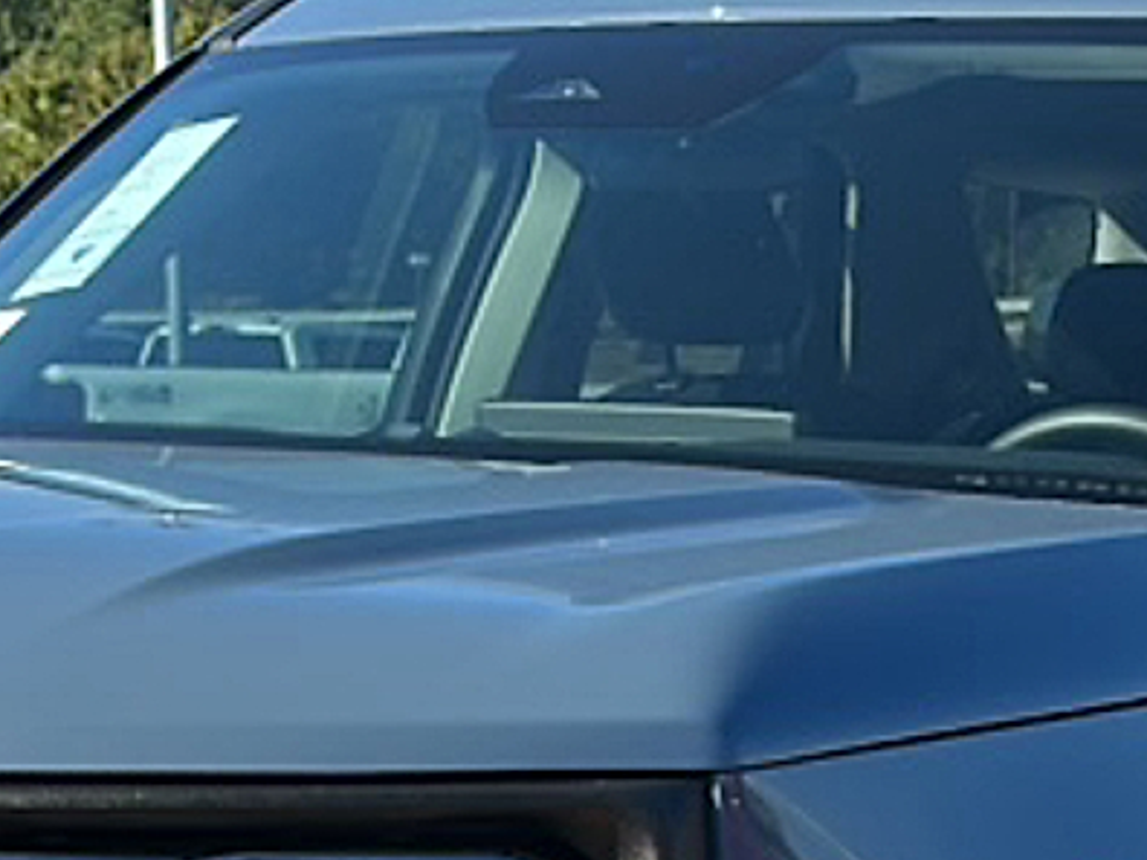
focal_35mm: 101
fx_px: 3347
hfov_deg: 19.4
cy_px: 961
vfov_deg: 14.3
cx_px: 530
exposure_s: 1/2421
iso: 80
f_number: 1.78
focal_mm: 6.86
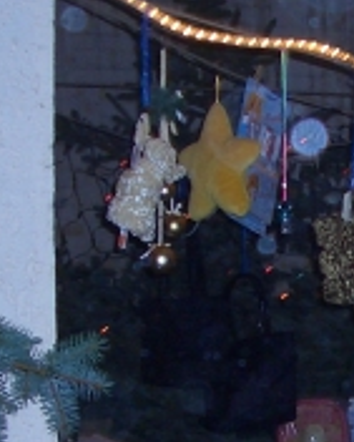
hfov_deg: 11.9
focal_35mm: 124
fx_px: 1623
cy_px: 419
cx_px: 532
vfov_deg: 15.3
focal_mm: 5.8
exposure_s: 1/40
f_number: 2.6
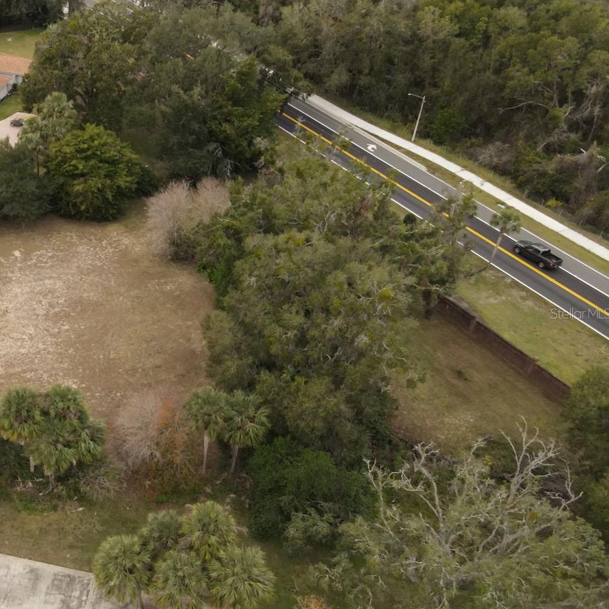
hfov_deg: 40.7
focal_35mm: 38
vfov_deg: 43.9
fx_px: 756
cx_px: 69
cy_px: 313
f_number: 2.8
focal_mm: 4.5
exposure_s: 1/320
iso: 400
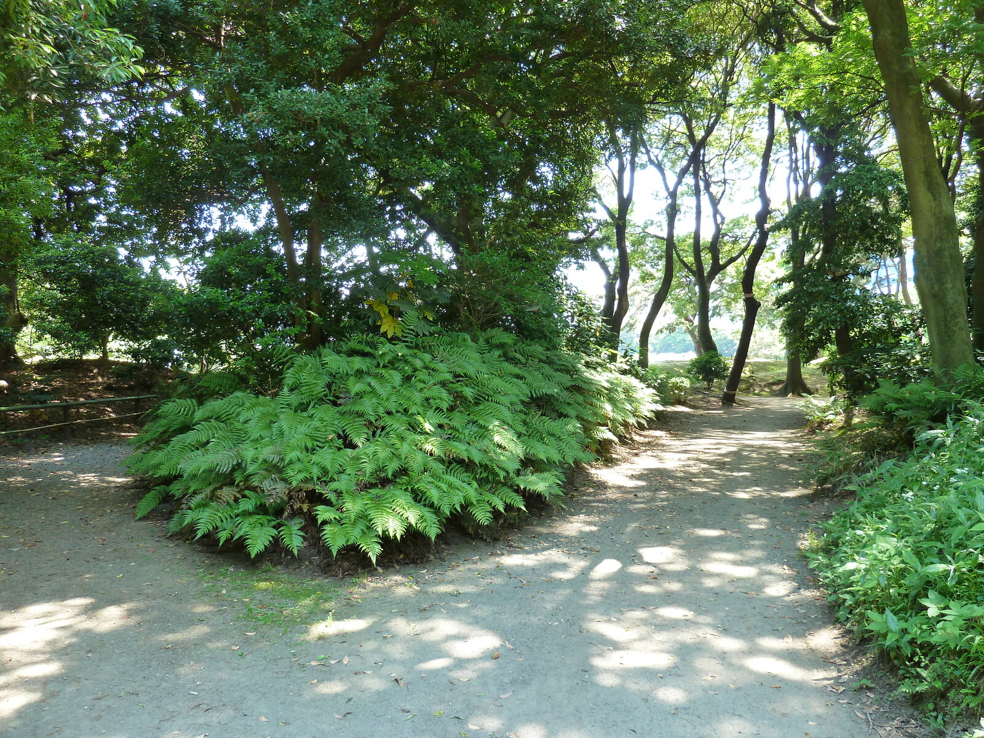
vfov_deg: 54.9
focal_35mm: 25
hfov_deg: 69.4
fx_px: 711
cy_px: 369
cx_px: 492
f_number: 3.3
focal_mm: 4.1
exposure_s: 1/30
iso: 125
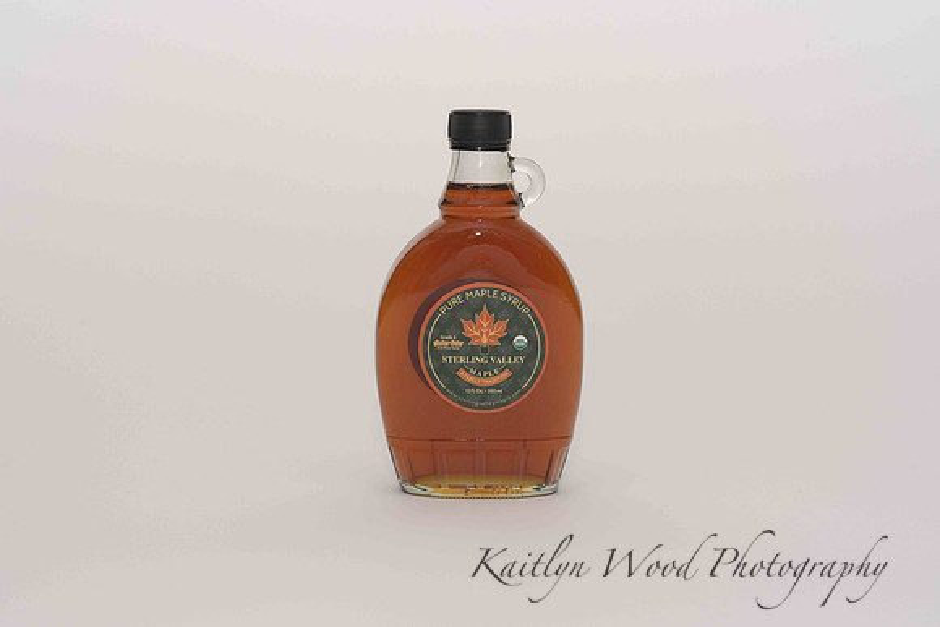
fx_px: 2220
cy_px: 314
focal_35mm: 85
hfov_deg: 23.9
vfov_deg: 16.1
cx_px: 470
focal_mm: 85
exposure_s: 1/100
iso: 400
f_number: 13
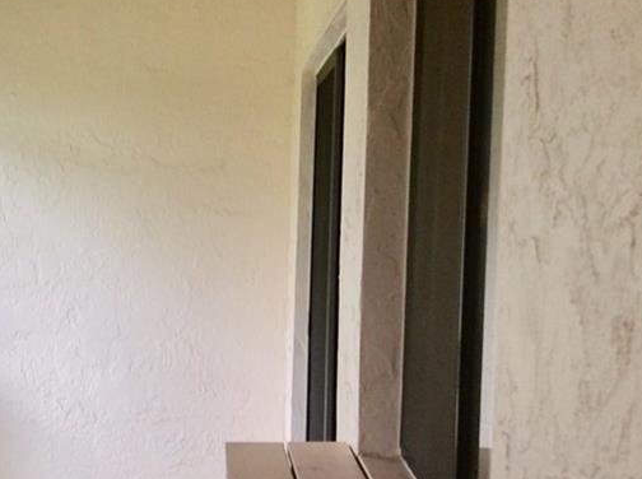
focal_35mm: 65
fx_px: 1203
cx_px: 19
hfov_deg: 28.3
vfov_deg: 22.4
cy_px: 326
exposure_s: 1/40
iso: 32
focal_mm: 3.3
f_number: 2.4
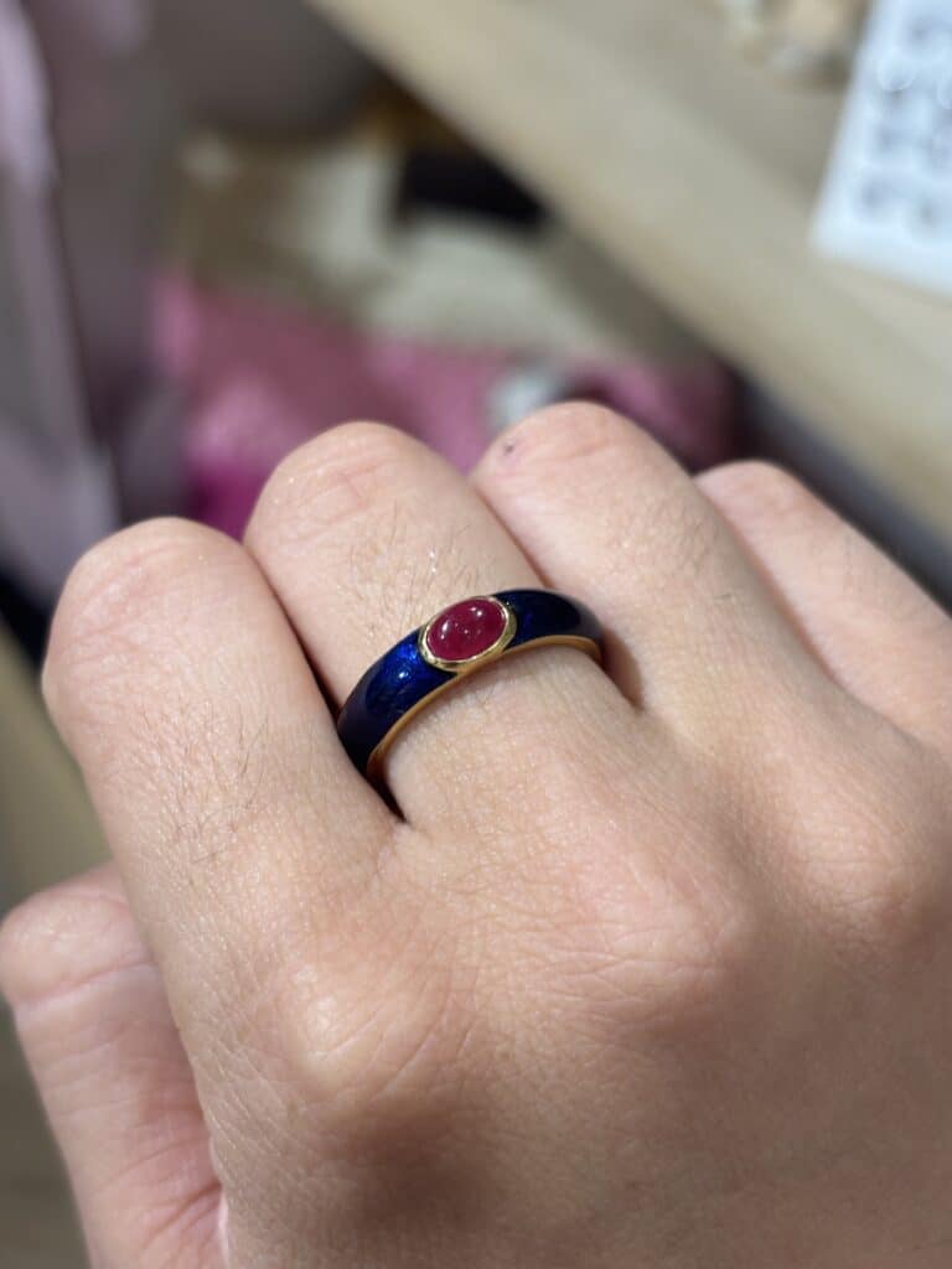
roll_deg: -2.2
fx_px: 1907
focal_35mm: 52
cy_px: 634
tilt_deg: -44.9
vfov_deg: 36.8
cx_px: 476
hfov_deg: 28.0
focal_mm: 5.96
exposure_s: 1/50
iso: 32
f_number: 1.6
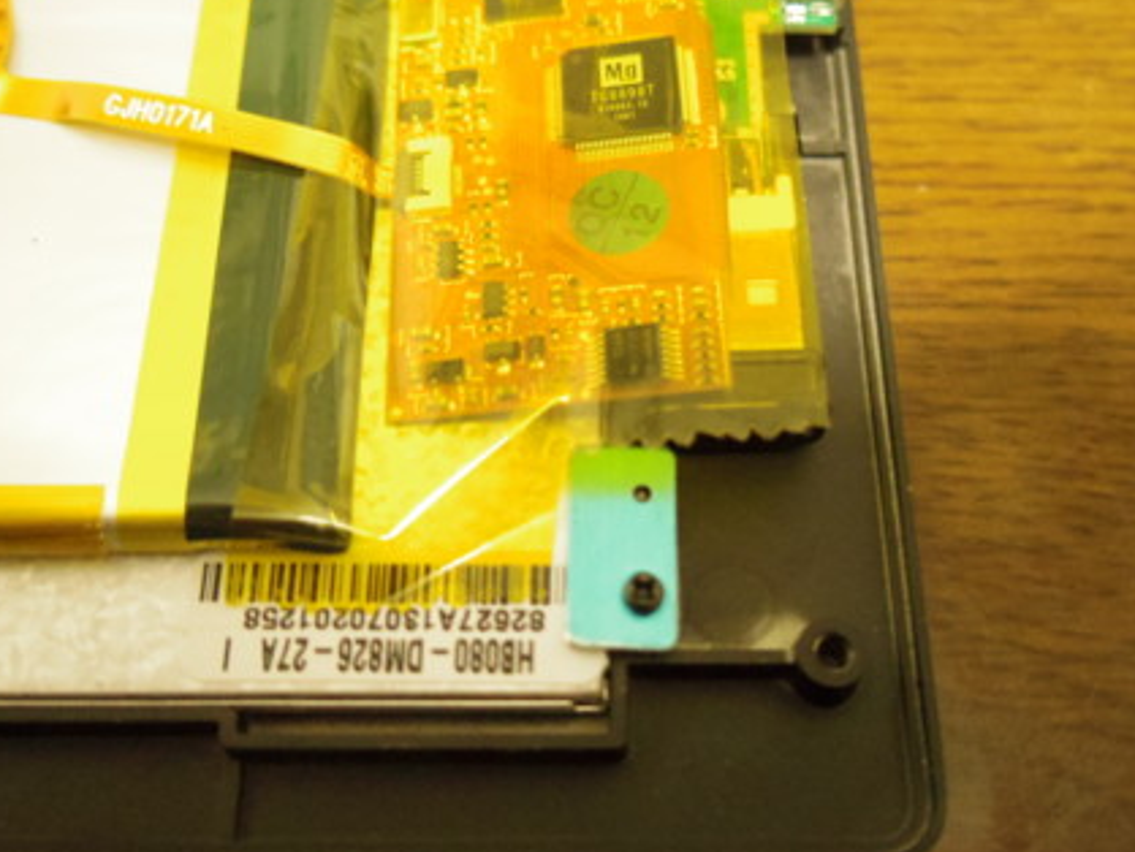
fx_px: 1378
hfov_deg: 44.8
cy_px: 418
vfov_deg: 34.4
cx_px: 576
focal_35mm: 42
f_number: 1.9
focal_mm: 8.5
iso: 3200
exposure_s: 1/15
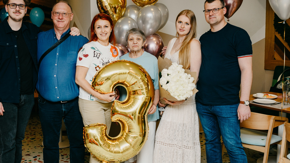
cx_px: 114
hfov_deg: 47.0
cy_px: 76
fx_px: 331
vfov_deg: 27.7
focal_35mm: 43
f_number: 3.5
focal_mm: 26
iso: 250
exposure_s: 1/160
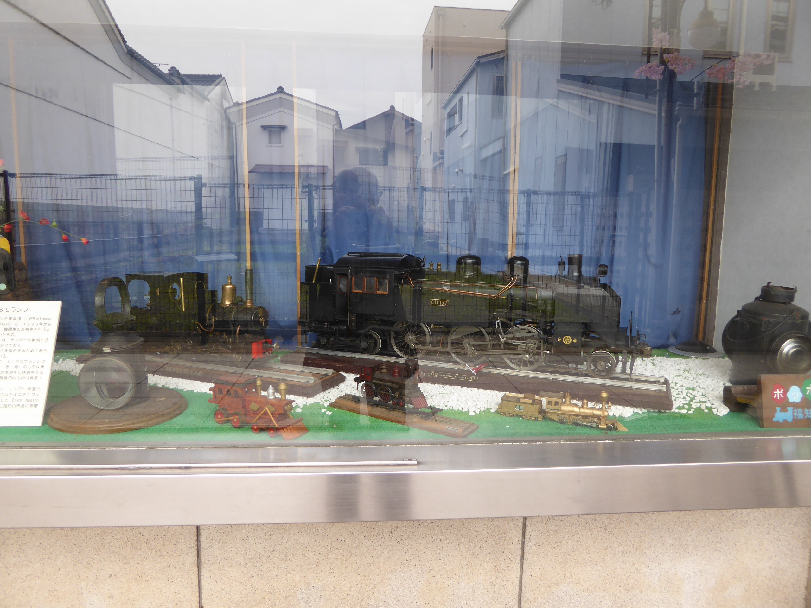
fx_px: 586
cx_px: 406
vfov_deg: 54.9
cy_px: 304
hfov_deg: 69.4
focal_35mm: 25
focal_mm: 4.3
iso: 100
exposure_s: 1/80
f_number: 3.3
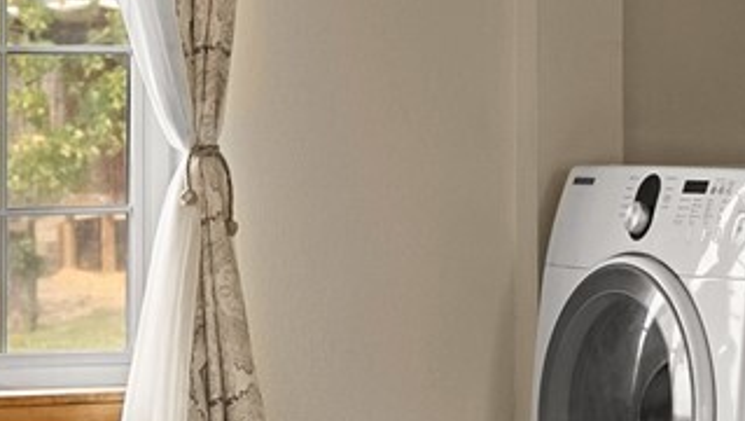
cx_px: 326
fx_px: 3519
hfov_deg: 12.1
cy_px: 124
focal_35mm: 178
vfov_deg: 6.8
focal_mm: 32
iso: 400
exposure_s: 1/125
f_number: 2.8
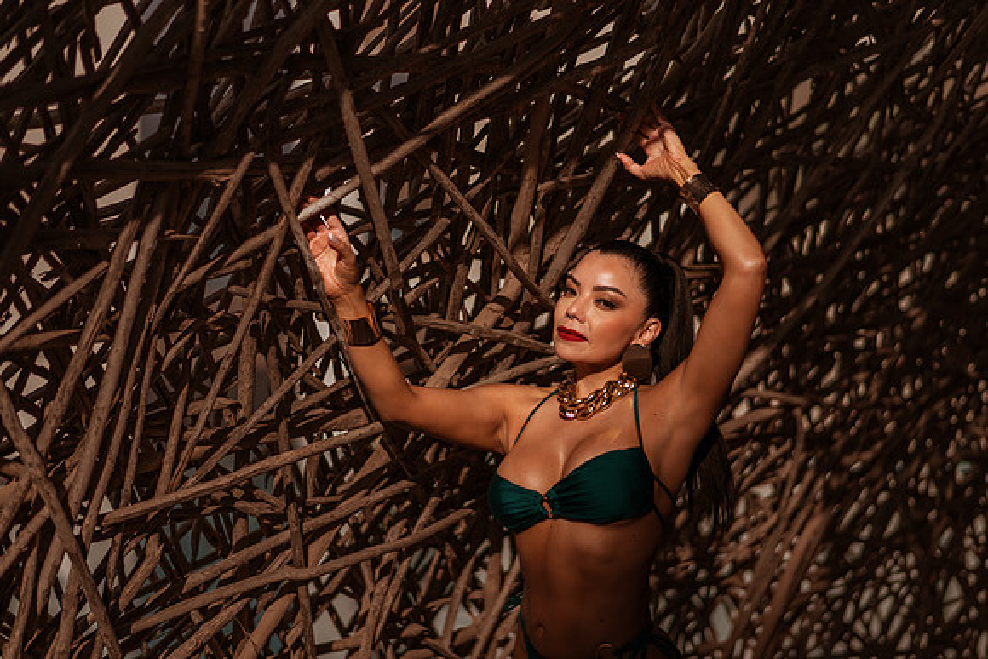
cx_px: 494
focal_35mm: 58
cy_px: 330
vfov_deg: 23.4
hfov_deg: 34.5
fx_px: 1592
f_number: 1.4
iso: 50
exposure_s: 1/8000
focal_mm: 58
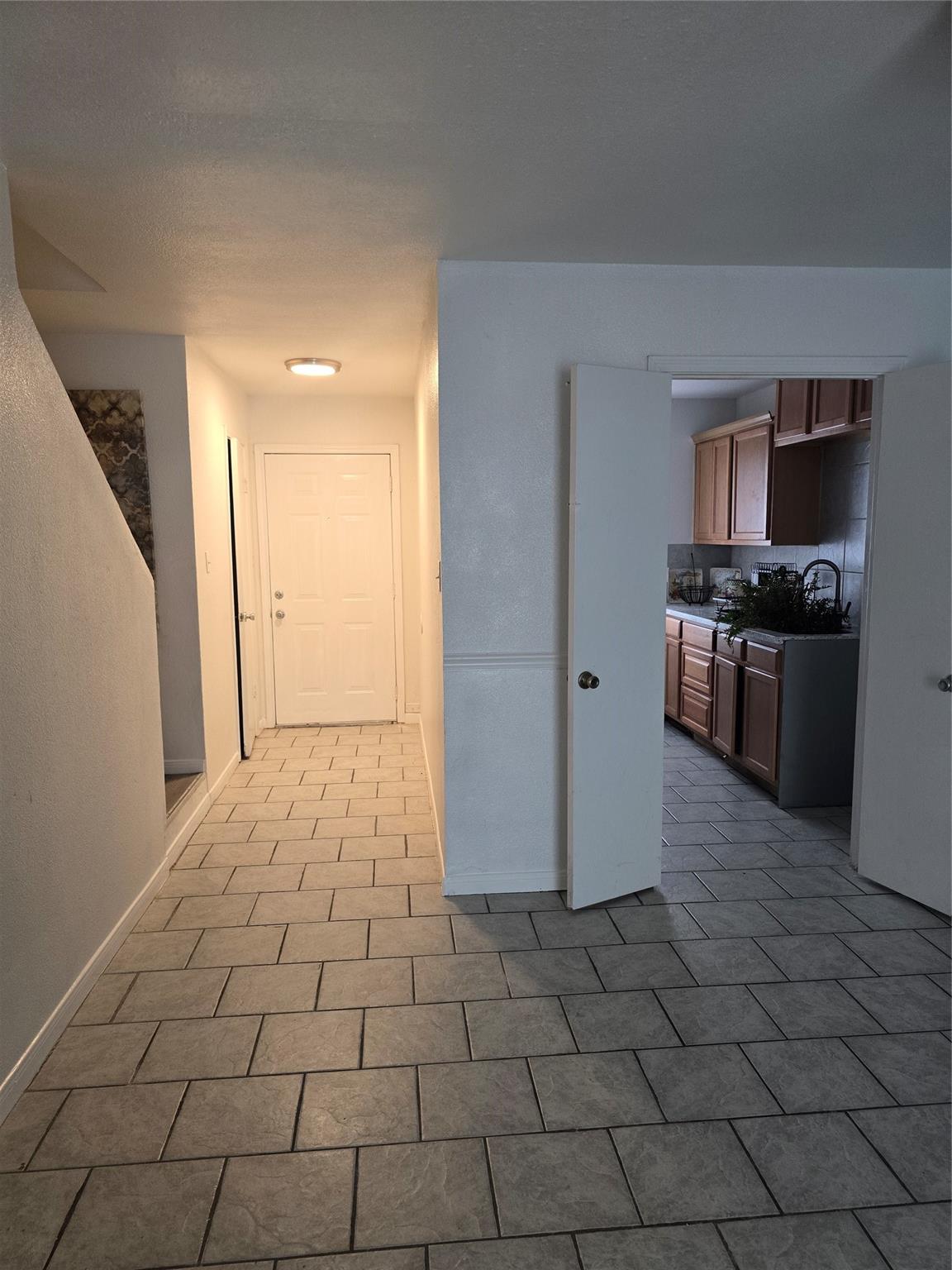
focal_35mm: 23
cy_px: 635
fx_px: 843
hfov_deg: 58.9
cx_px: 476
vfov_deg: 73.9
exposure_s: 1/120
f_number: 1.7
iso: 320
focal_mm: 6.3
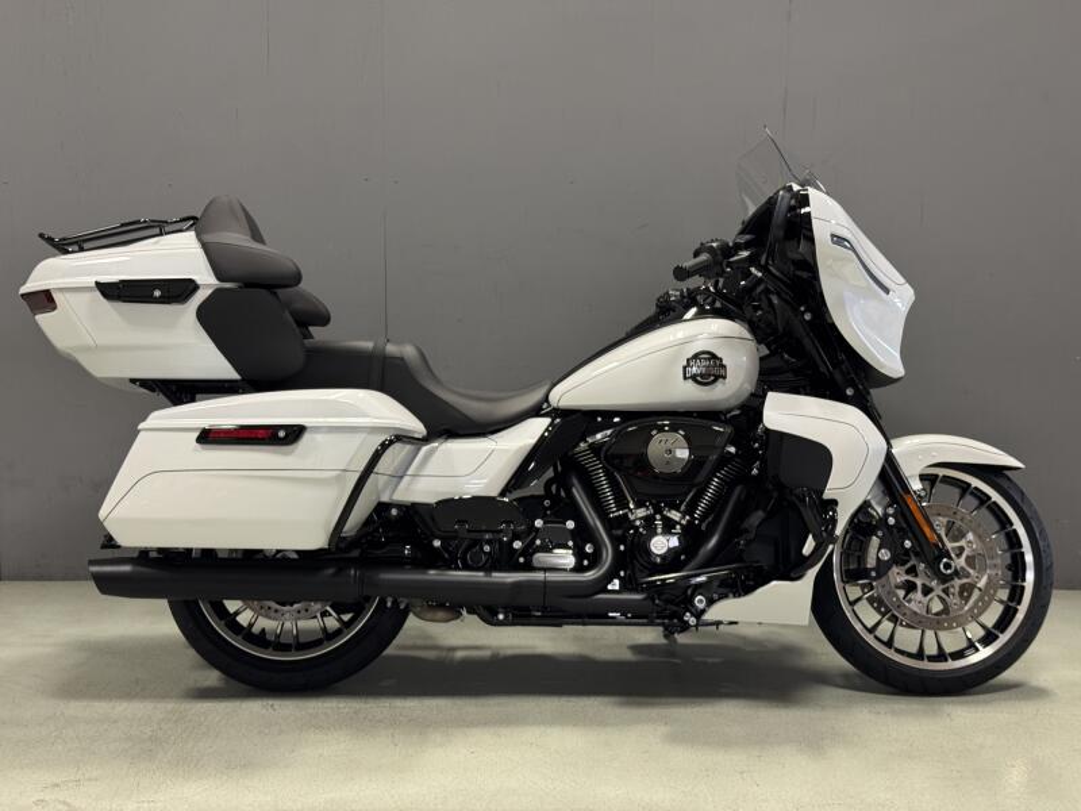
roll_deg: -0.6
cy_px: 406
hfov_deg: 39.7
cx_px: 540
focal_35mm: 48
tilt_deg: -9.3
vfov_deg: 30.3
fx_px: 1499
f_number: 1.78
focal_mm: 6.76
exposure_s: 1/60
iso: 160
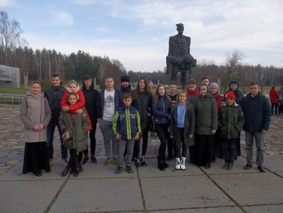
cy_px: 106
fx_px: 237
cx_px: 142
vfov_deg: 48.3
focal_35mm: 29
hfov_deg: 61.6
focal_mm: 4.1
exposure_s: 1/500
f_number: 3.3
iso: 80
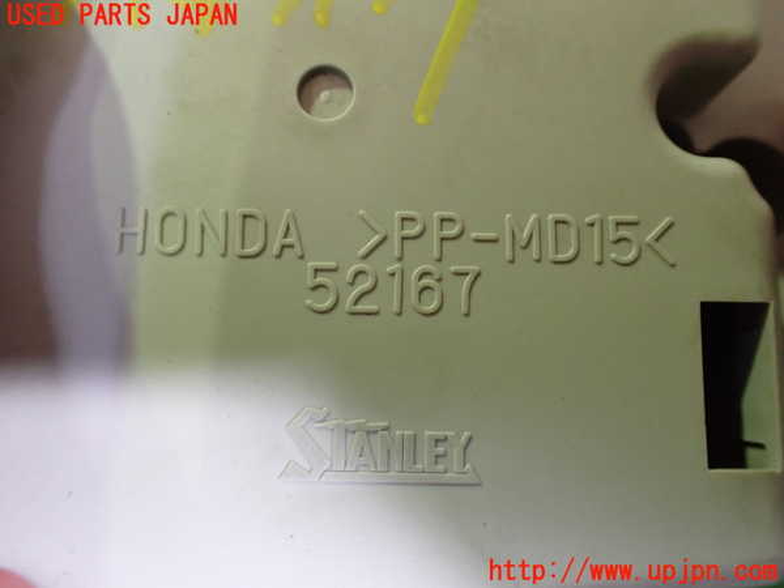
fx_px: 679
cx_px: 392
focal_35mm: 30
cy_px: 294
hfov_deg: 60.0
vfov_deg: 46.8
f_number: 2.3
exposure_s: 1/50
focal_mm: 5.4
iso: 800
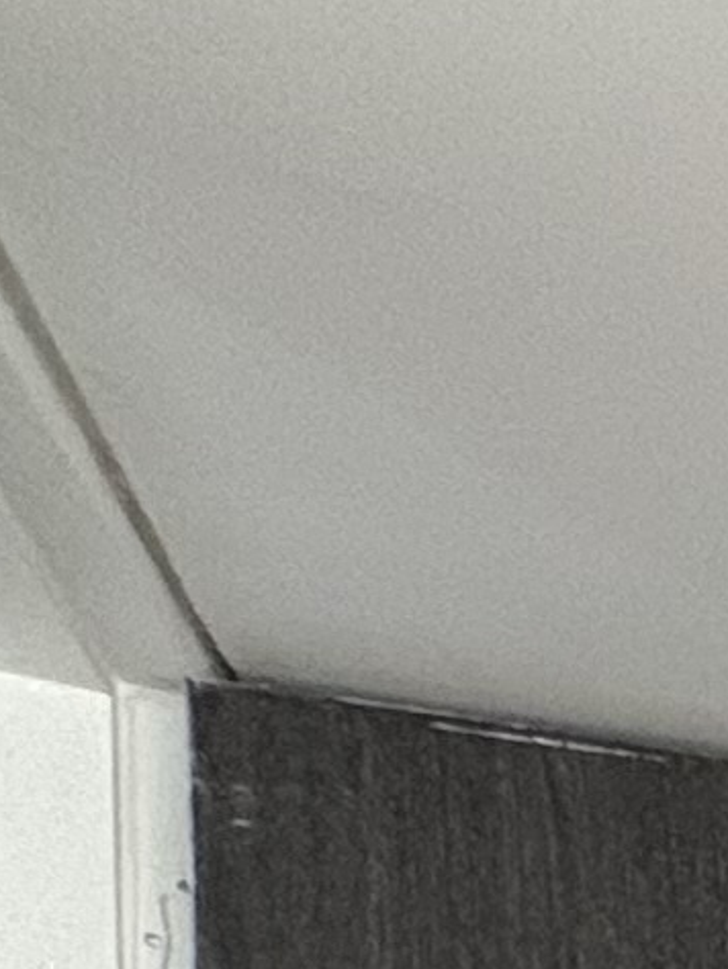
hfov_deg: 7.4
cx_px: 3161
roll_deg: -1.7
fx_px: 3334
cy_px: 2463
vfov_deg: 12.3
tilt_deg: -2.3
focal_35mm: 119
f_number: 2.2
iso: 250
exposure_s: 1/71
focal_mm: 2.22
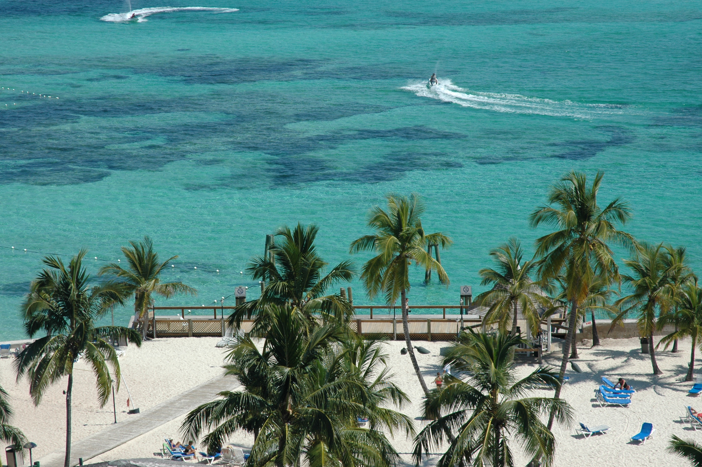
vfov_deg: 13.0
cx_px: 351
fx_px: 2046
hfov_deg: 19.5
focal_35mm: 105
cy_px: 234
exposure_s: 1/400
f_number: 10
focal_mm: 70
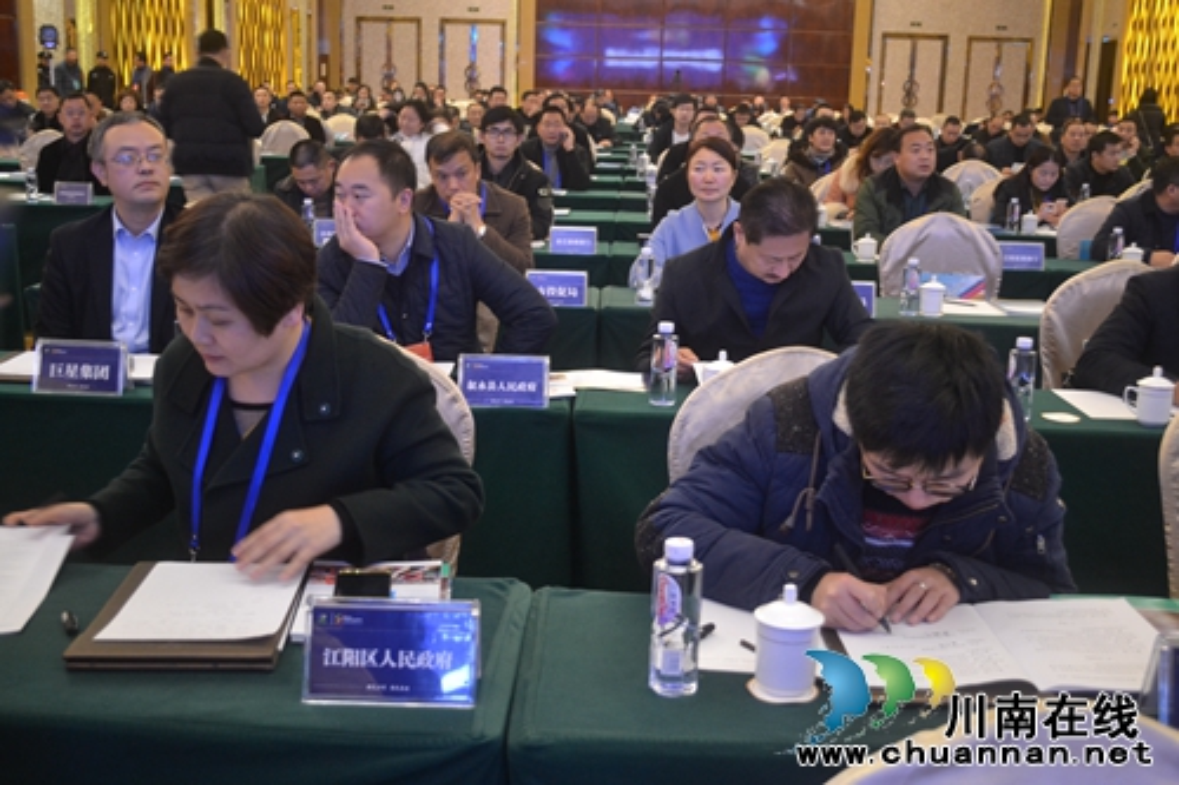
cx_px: 590
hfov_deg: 49.6
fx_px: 1277
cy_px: 392
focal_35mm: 39
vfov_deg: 34.2
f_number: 4.2
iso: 1250
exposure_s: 1/15
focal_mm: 26
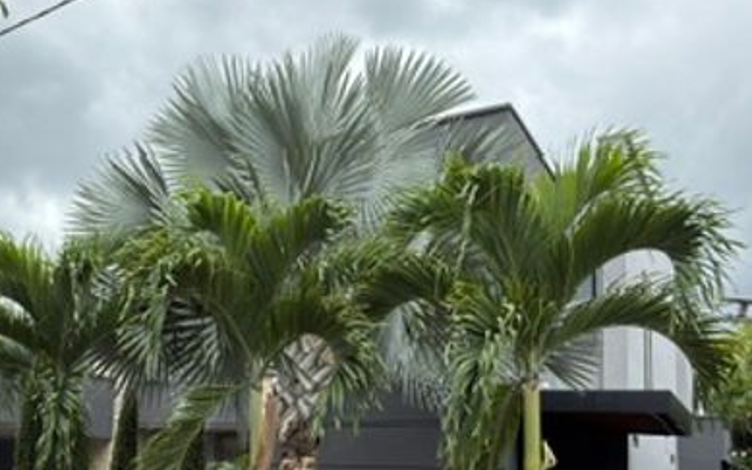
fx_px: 820
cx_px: 214
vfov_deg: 31.1
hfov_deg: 47.9
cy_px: 381
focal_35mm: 40
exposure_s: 1/622
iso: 16
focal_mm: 2.22
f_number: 2.2
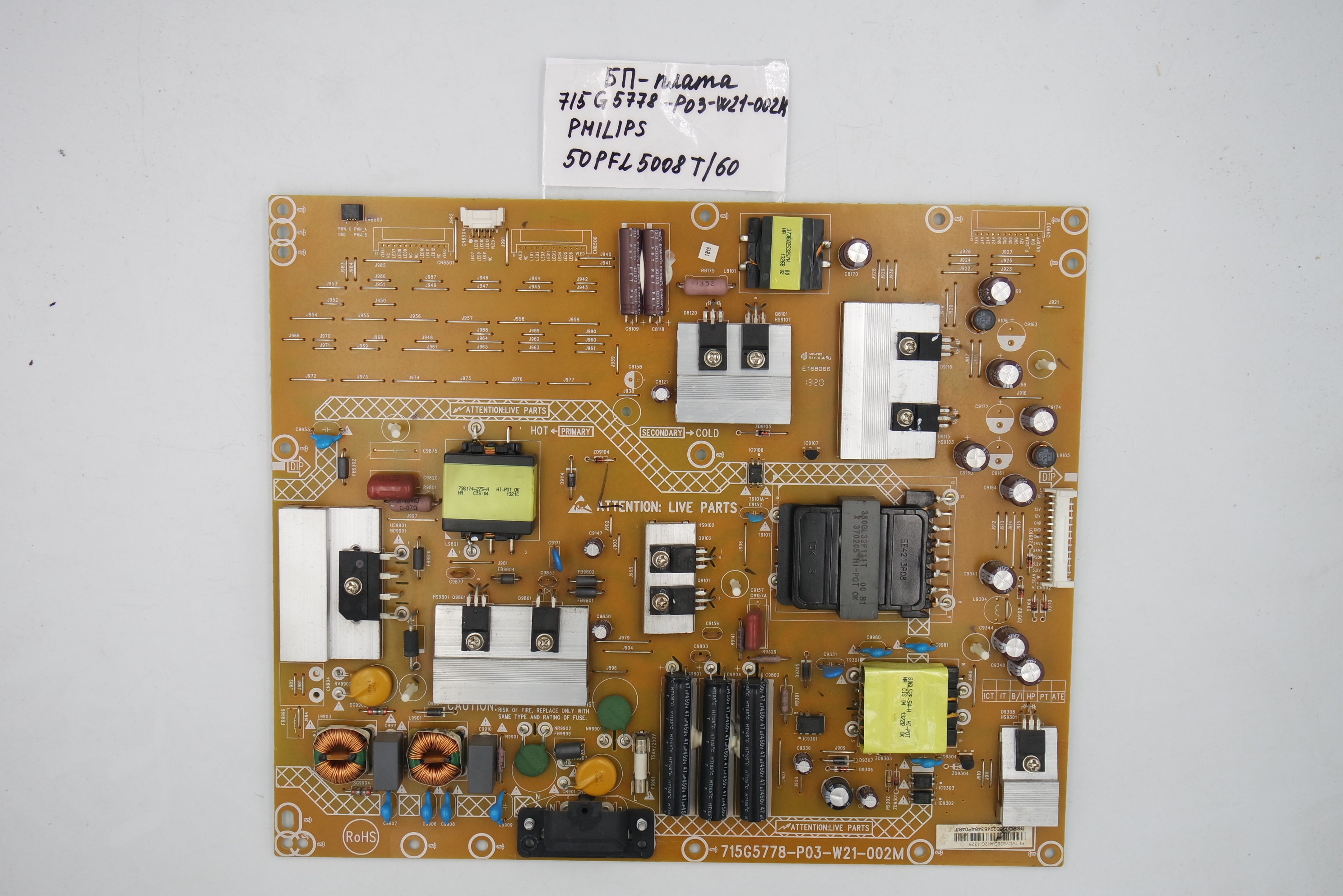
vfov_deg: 35.9
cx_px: 672
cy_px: 448
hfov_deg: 51.9
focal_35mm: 37
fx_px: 1380
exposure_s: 1/100
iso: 160
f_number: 5.6
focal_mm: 14
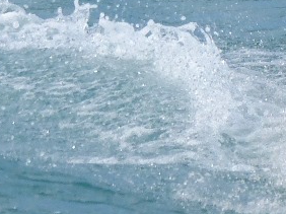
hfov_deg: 2.2
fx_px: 7512
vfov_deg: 1.6
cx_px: 619
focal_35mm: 910
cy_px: -64
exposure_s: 1/800
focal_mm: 32
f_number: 4
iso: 100
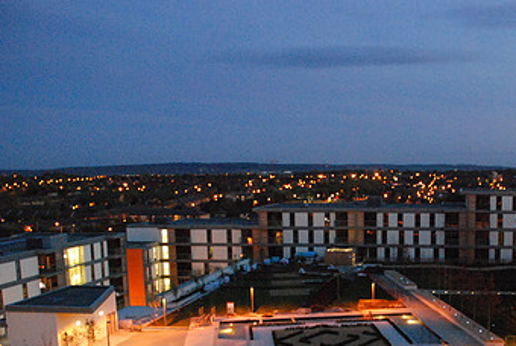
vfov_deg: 28.5
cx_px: 389
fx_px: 660
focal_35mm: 46
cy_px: 294
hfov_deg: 41.4
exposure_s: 1/10
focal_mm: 18
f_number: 3.5
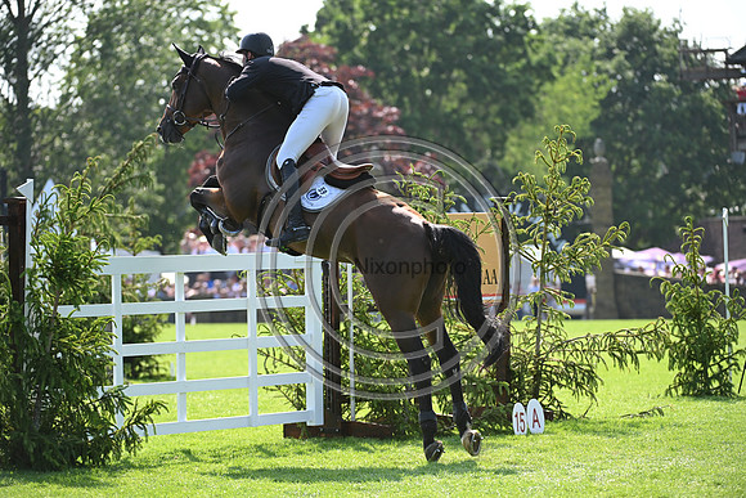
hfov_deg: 10.3
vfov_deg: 6.9
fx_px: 4145
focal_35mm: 200
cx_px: 373
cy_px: 249
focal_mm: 200
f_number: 4.5
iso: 500
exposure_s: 1/1250
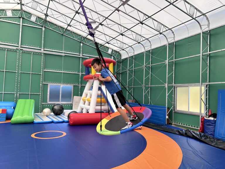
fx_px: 169
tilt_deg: +0.2
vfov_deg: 53.1
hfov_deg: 67.3
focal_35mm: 26
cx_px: 112
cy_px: 84
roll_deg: -0.1
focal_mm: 5.7
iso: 40
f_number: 1.5
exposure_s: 1/236
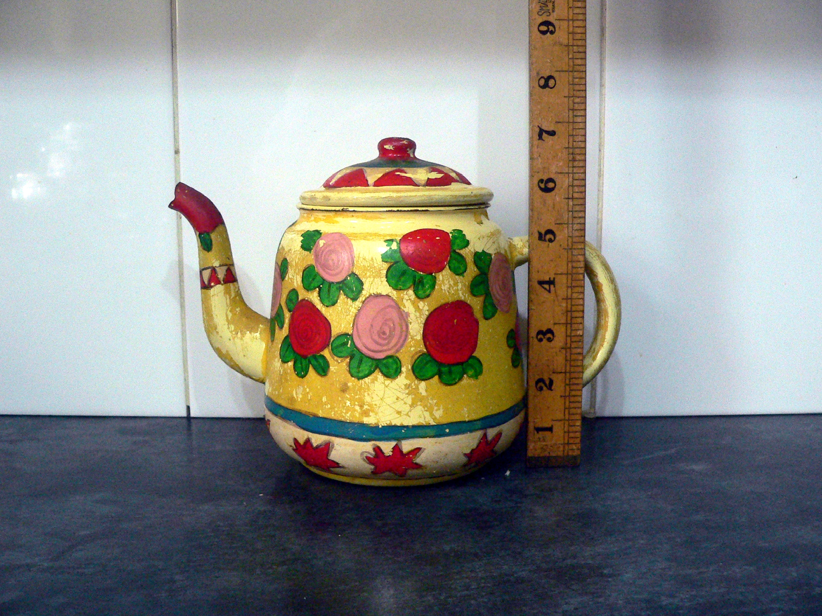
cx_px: 411
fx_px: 855
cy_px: 308
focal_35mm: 36
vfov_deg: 39.7
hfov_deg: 51.4
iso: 400
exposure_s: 1/50
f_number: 2.8
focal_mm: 6
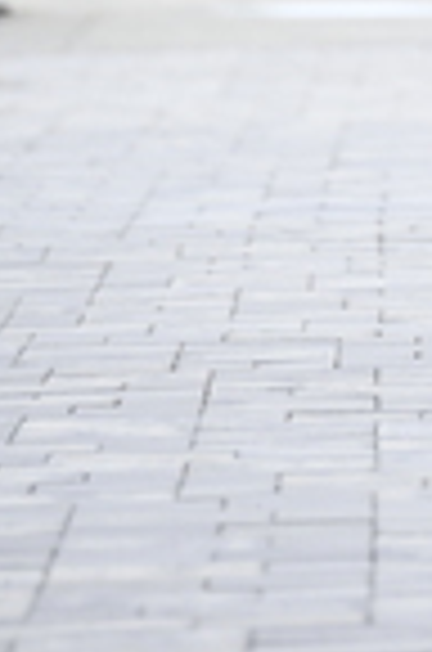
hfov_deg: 1.8
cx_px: 722
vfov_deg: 2.7
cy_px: -409
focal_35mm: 761
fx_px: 13763
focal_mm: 200
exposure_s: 1/1600
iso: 640
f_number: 2.8
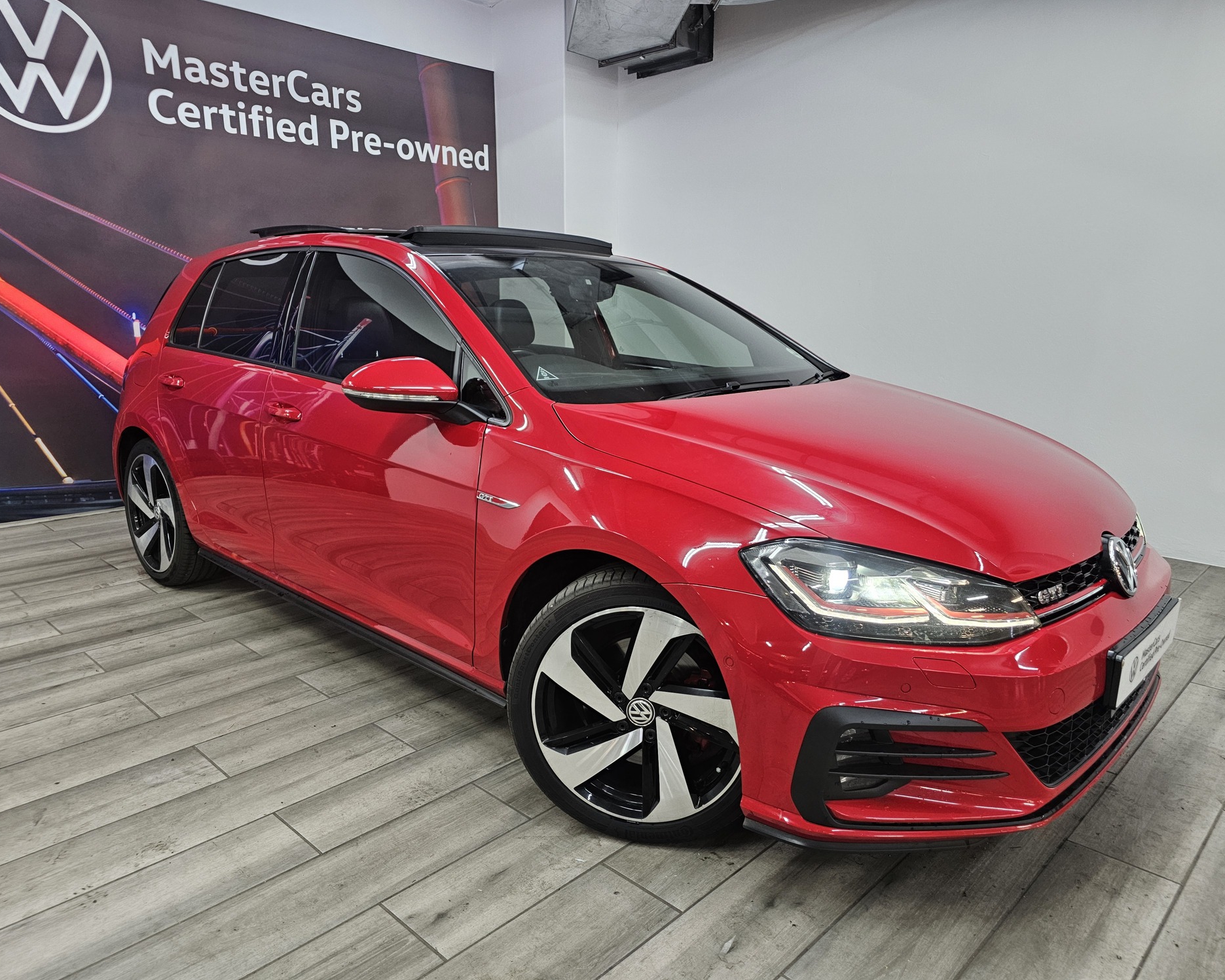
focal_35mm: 24
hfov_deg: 70.3
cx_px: 634
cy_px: 490
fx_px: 870
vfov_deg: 58.8
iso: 250
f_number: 1.7
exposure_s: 1/63.3
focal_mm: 6.3
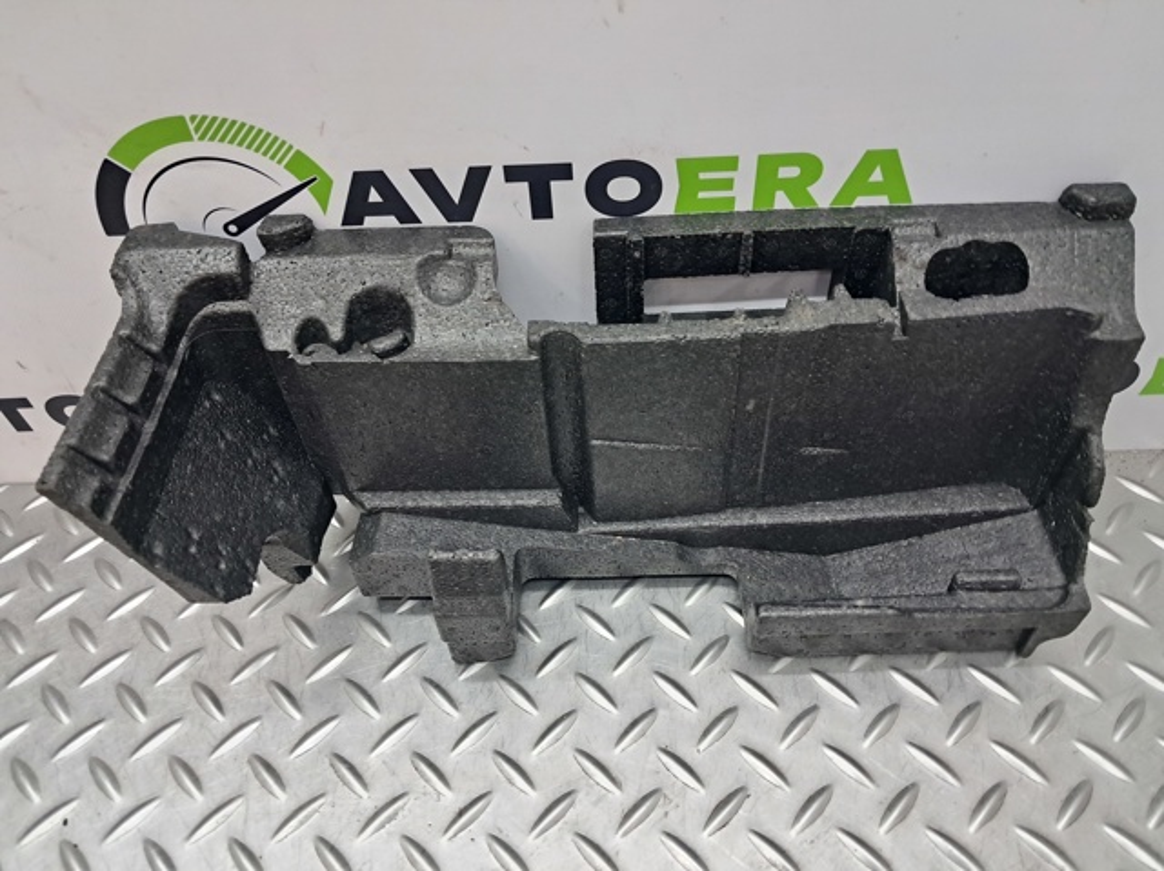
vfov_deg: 51.3
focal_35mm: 27
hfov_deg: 65.4
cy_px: 436
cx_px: 582
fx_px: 907
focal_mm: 4
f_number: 1.8
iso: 160
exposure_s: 1/60
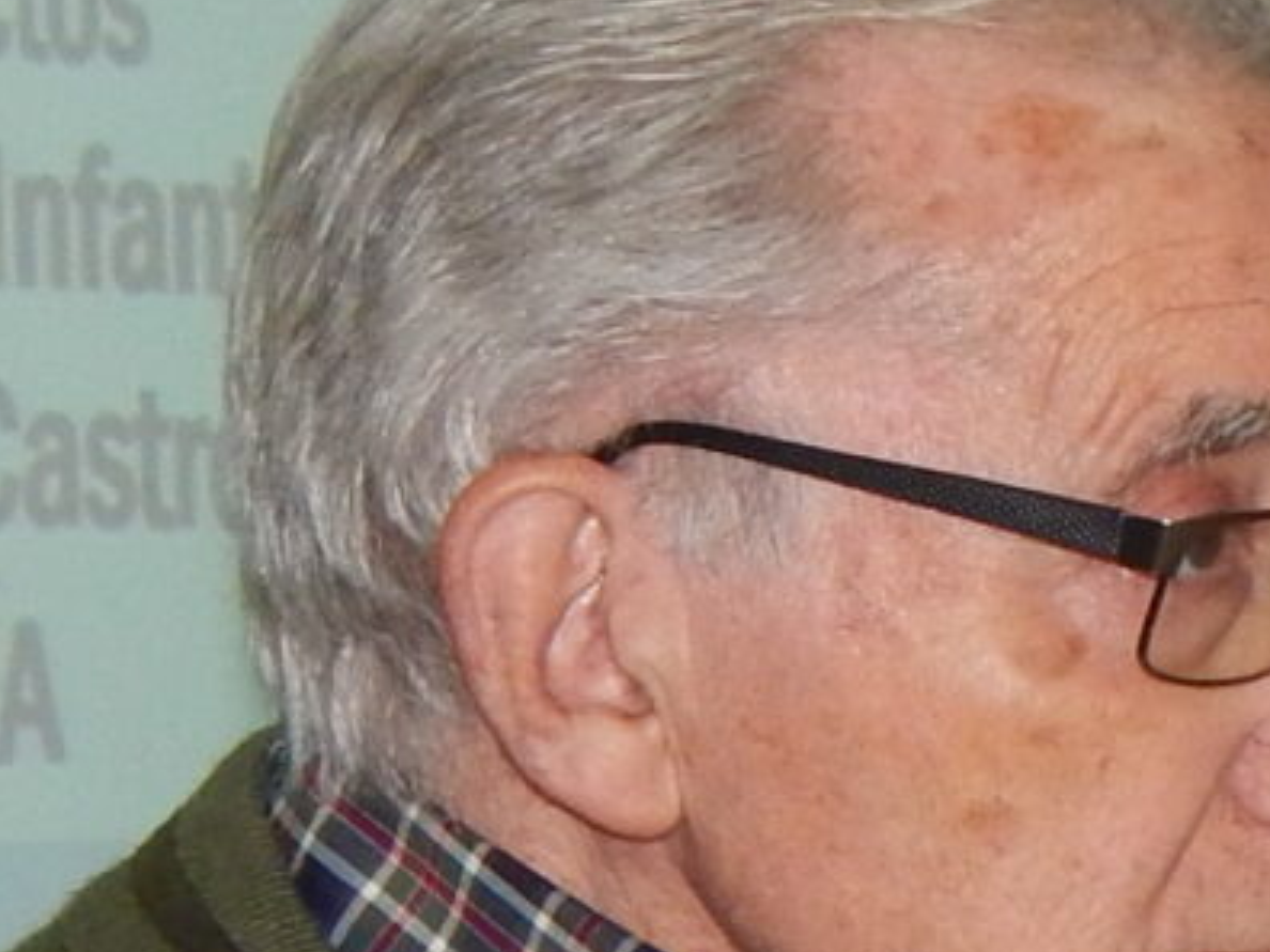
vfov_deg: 4.8
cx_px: 3066
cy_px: 1410
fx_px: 11373
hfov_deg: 6.1
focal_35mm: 310
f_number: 3.7
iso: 200
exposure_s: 1/30
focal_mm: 8.6
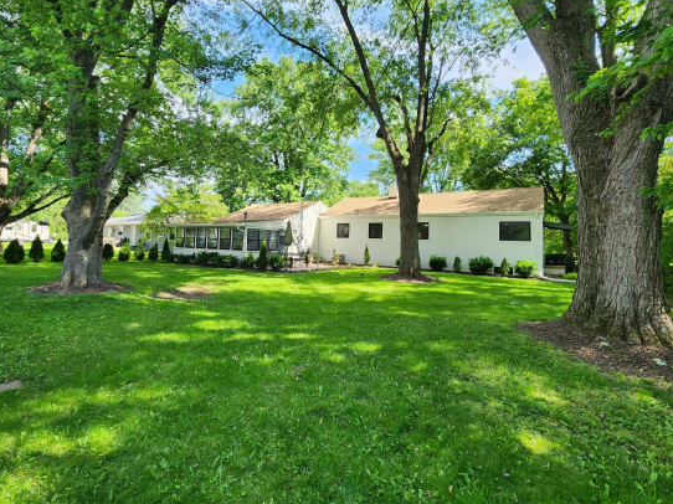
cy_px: 220
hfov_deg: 94.4
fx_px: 311
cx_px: 316
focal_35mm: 16
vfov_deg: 77.7
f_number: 2.2
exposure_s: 1/357
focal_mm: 2.2
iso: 50
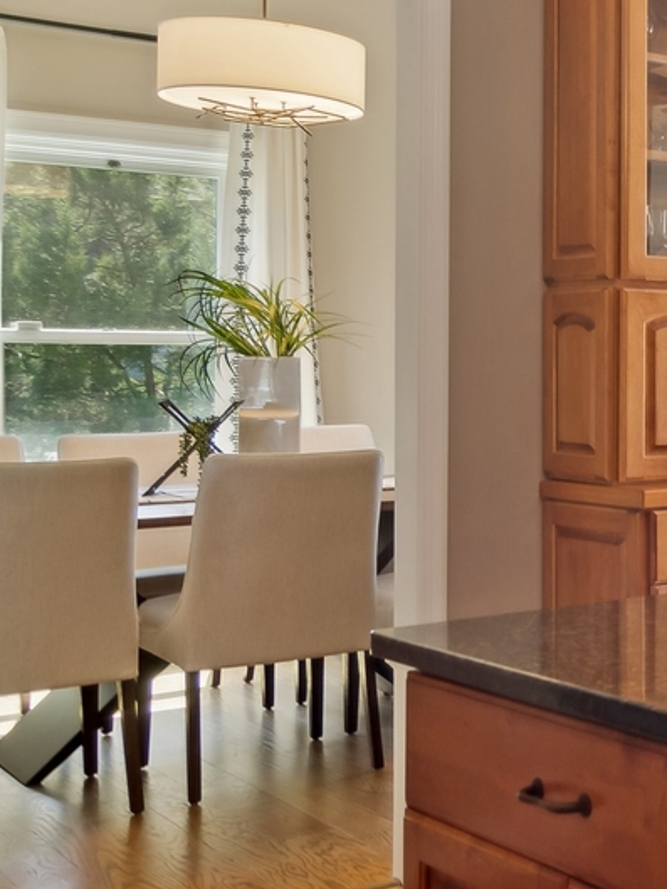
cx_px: 1161
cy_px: 388
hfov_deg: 20.5
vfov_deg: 36.1
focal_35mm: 53
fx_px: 1361
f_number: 8
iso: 200
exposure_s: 1/25
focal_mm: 12
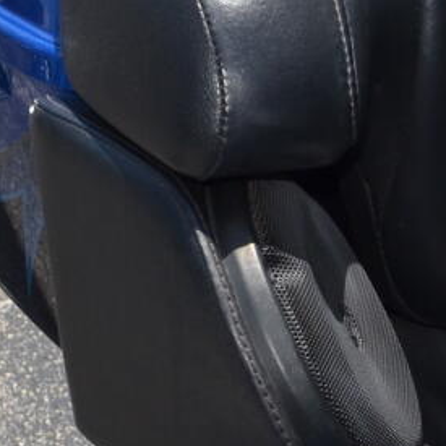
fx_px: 2434
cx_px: 864
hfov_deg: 9.8
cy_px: 533
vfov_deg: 10.3
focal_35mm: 167
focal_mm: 18
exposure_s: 1/200
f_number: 8
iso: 100
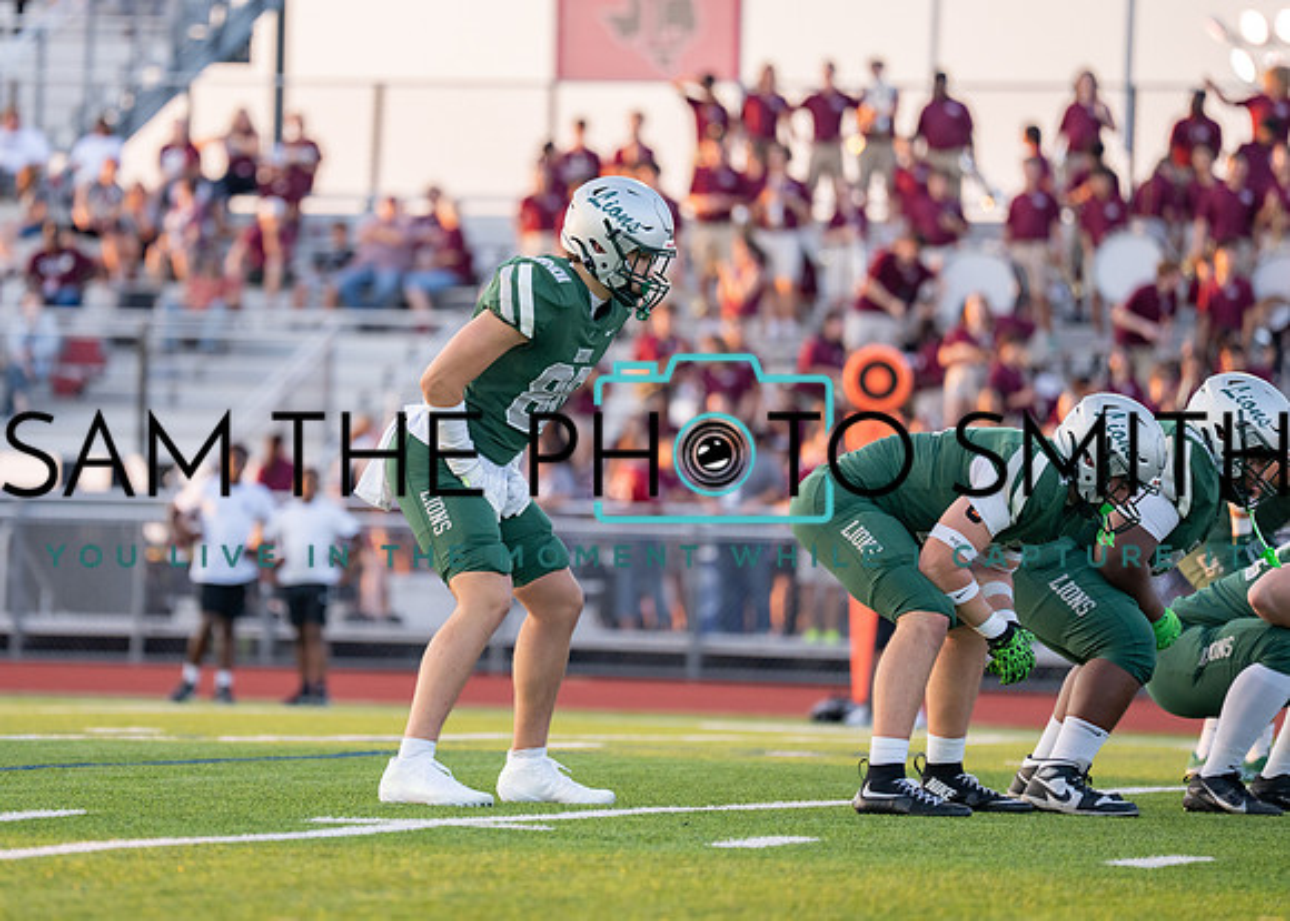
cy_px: 386
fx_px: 9178
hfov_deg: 8.0
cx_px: 466
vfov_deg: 5.7
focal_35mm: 251
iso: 500
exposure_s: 1/1250
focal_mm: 200
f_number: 2.8
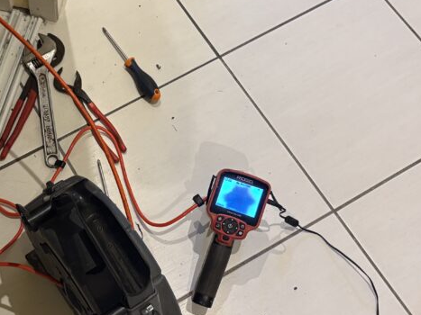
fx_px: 693
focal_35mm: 57
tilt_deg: -67.7
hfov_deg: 32.9
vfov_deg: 25.6
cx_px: 86
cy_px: 160
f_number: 1.6
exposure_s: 1/50
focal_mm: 5.96
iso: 160
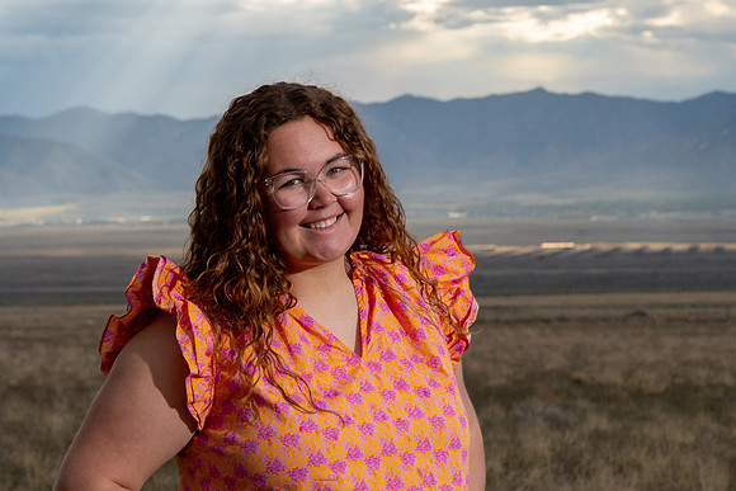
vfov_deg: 9.6
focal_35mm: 143
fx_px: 2930
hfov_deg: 14.3
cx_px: 365
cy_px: 263
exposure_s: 1/80
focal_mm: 85
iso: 200
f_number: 11
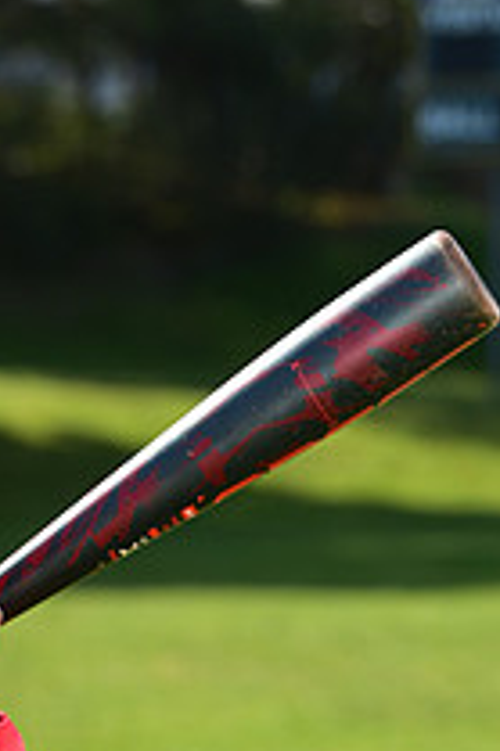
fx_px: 5905
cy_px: 985
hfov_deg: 4.8
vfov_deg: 7.2
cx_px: -146
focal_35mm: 283
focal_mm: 102
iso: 80
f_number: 5.6
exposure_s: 1/250
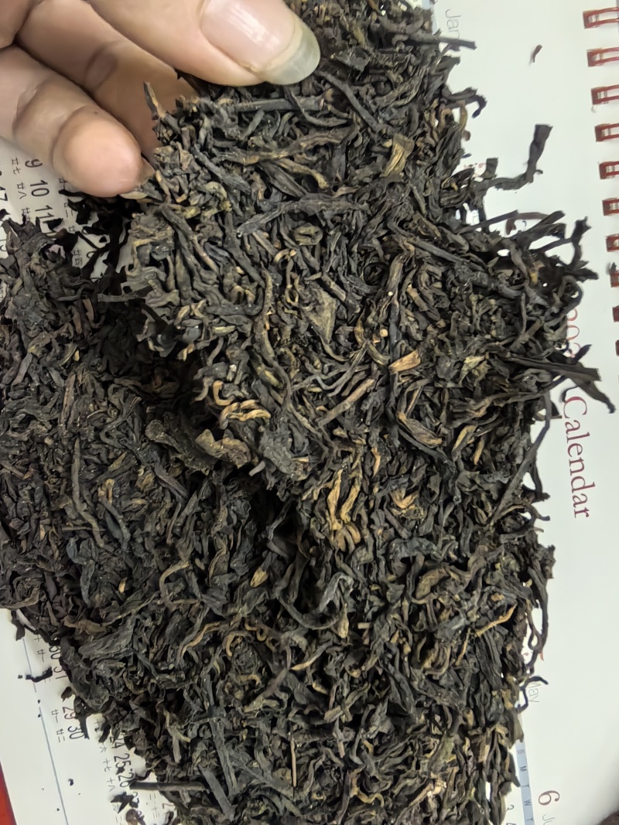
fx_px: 644
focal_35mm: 27
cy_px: 412
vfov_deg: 65.3
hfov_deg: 51.3
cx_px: 310
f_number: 2.2
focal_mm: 1.68
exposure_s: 1/40
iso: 320
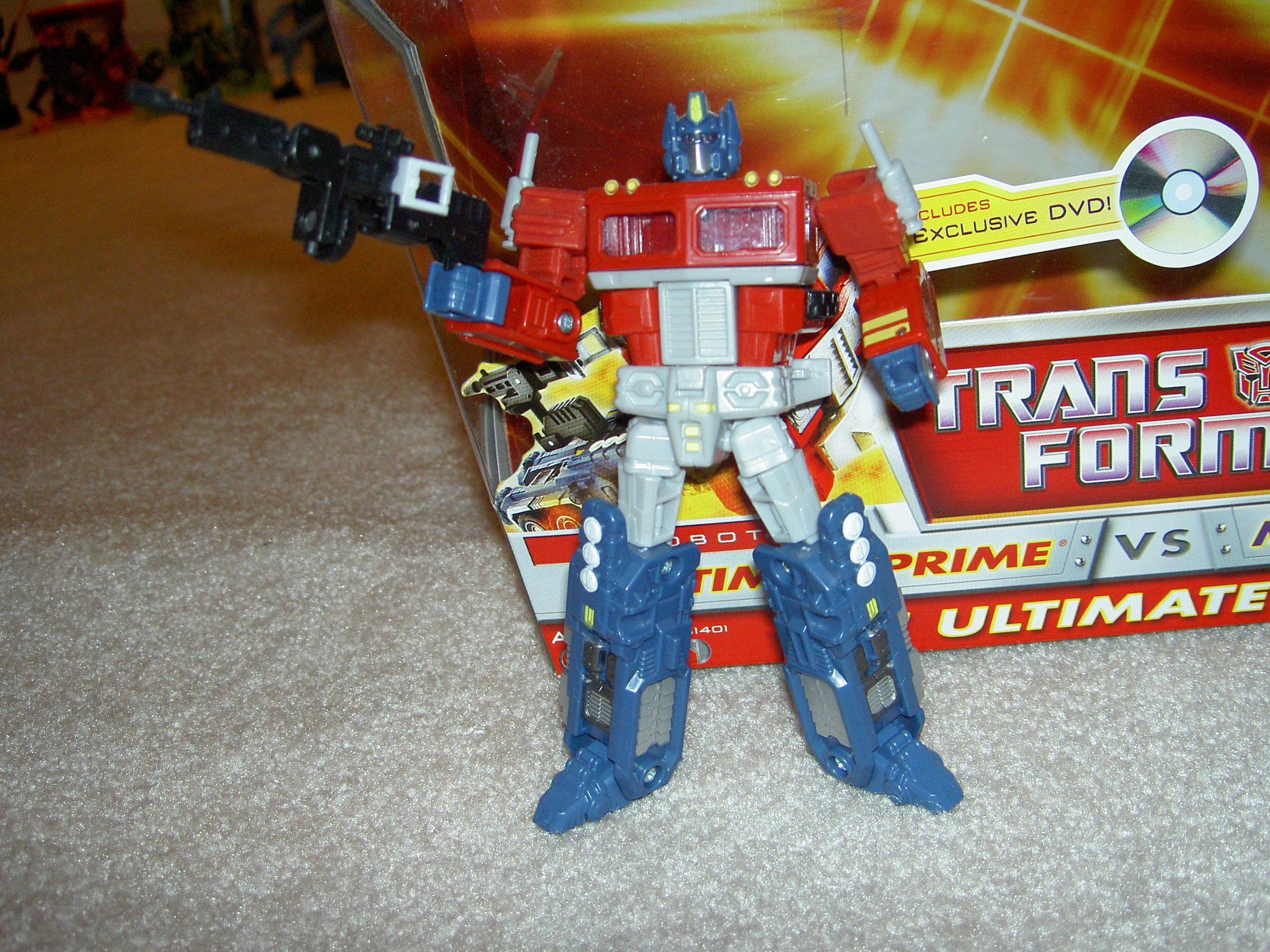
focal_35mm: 39
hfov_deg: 47.9
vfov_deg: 36.8
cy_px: 476
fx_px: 1431
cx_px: 635
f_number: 2.8
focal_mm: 8
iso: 100
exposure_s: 1/59.5
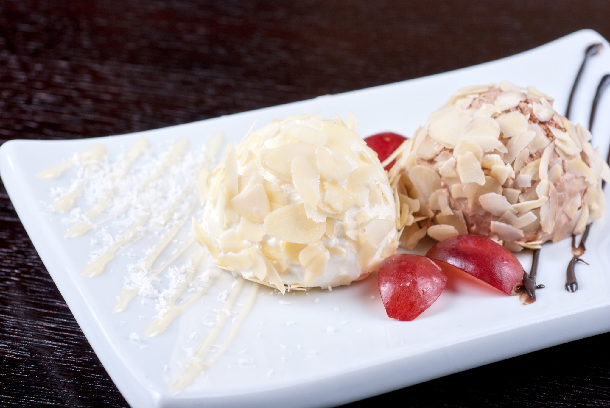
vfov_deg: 15.2
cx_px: 305
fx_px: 1527
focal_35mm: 90
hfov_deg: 22.6
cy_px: 204
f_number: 10
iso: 100
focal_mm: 60
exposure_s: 1/160
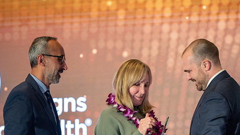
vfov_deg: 5.4
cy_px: 81
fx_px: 1426
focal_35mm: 224
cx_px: 147
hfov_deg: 9.6
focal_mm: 160
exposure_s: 1/250
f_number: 2.8
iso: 3200
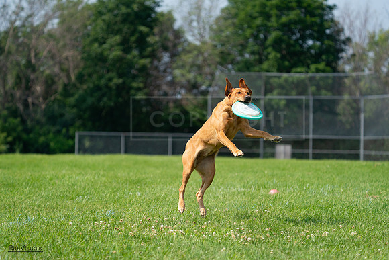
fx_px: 2162
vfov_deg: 6.9
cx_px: 194
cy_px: 130
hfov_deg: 10.3
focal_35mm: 200
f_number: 5.6
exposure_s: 1/4000
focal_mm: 200
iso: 1000
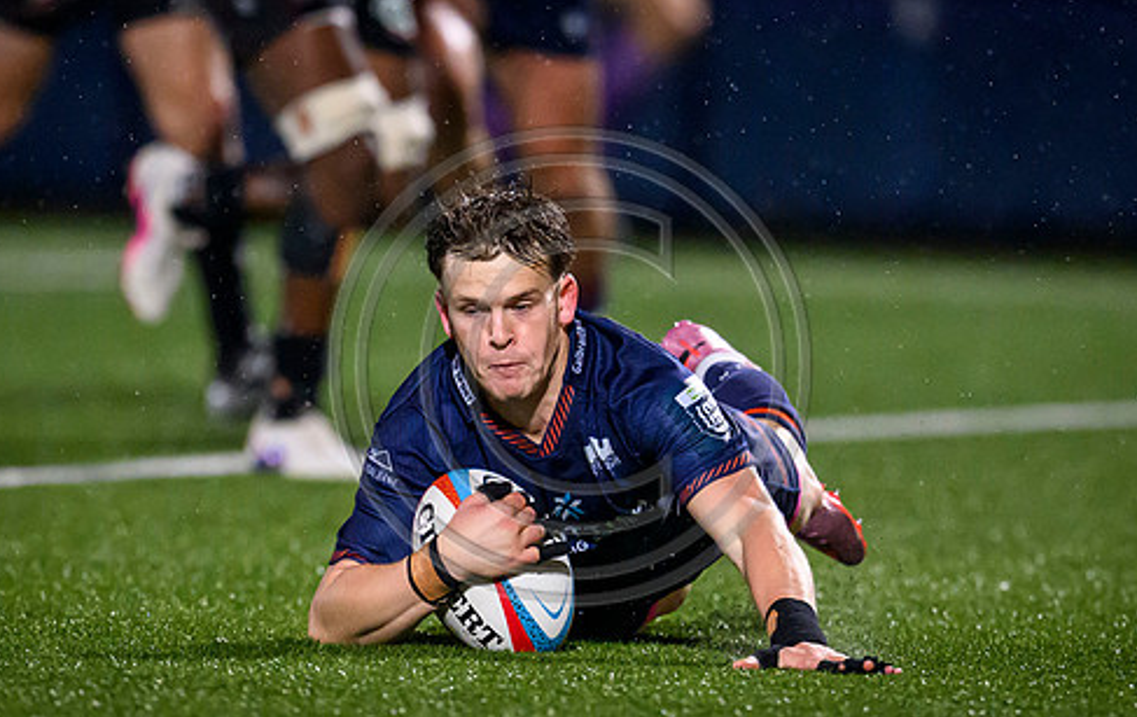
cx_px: 682
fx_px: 28608
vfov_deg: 1.4
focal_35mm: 921
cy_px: 291
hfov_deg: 2.3
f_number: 3.2
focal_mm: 400
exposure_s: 1/2000
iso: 8000
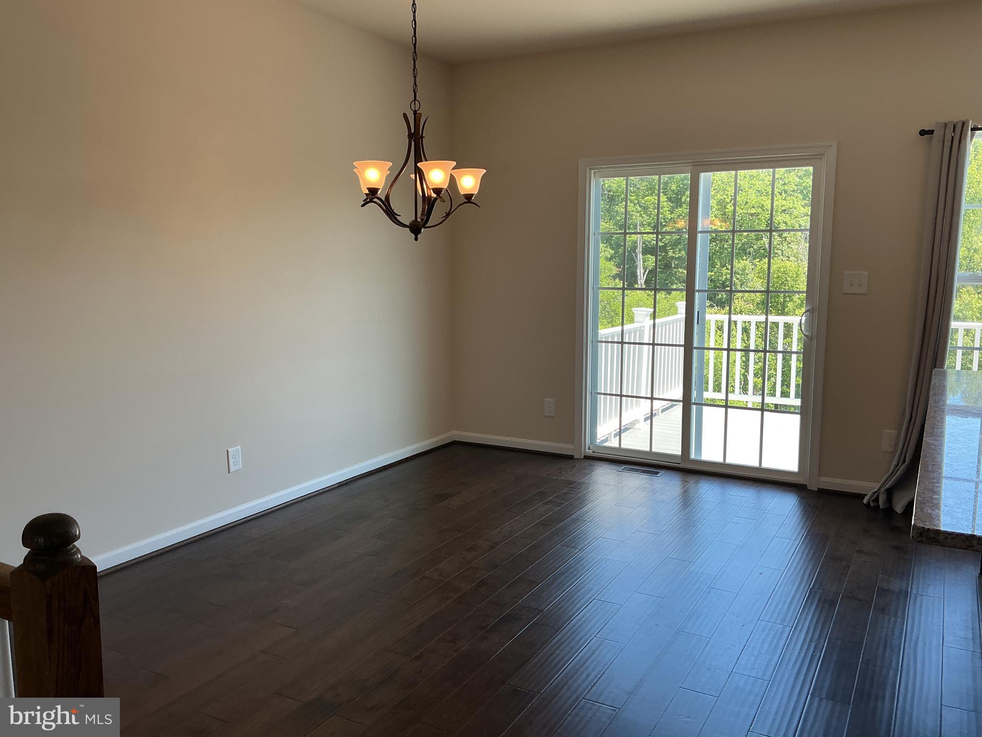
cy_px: 368
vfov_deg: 48.2
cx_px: 491
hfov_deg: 61.7
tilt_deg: -7.1
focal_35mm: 29
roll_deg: +0.6
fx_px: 823
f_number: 1.8
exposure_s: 1/120
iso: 40
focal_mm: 3
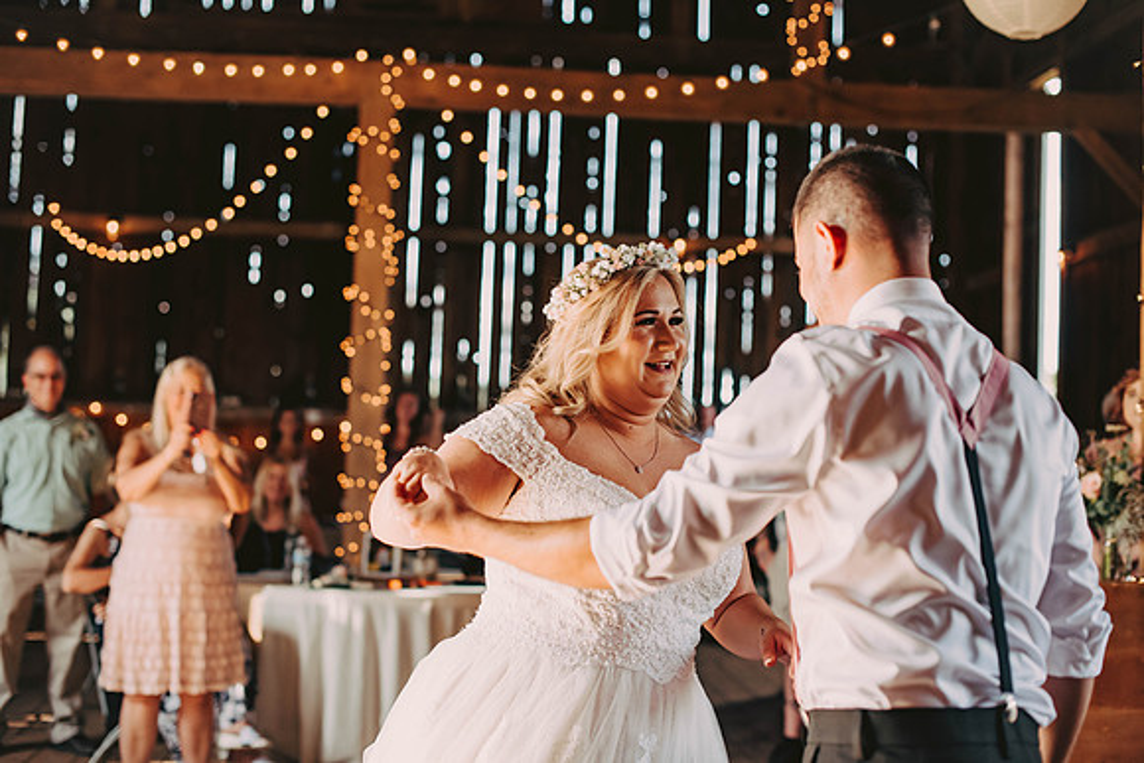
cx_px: 572
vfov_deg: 27.0
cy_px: 382
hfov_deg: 39.6
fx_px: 1589
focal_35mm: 50
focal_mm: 50
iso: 640
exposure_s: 1/800
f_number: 2.2
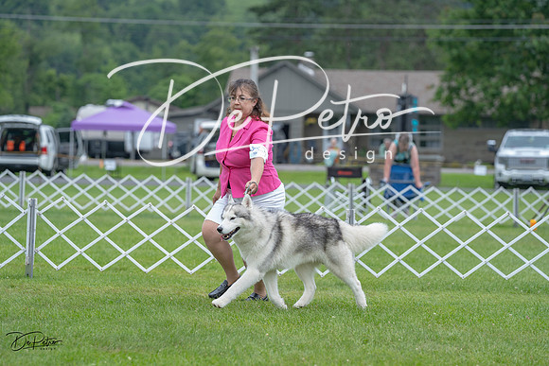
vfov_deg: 8.8
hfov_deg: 13.2
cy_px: 183
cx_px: 274
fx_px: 2379
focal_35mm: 156
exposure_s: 1/1000
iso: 400
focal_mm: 156
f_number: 4.5
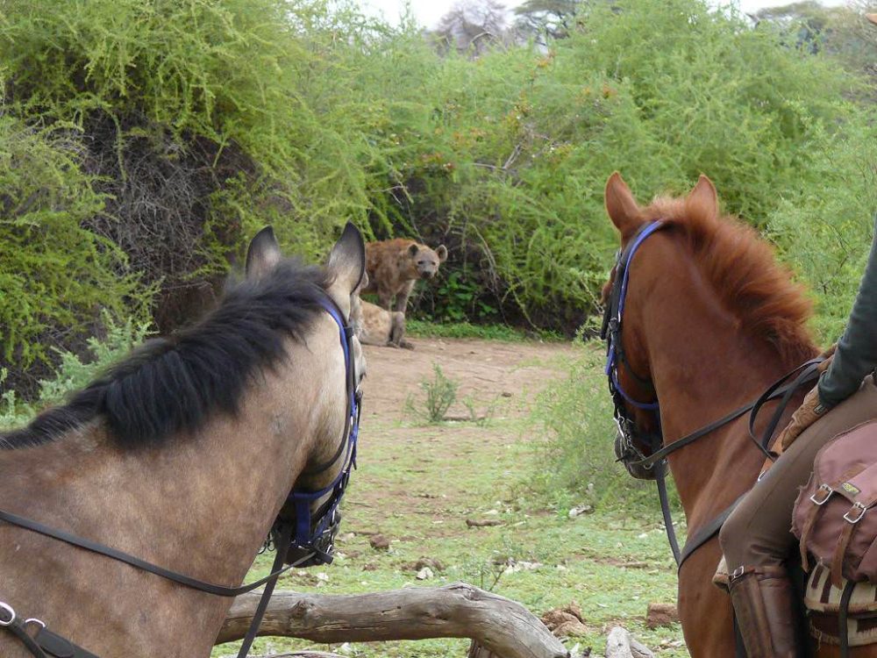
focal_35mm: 204
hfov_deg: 9.7
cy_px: 329
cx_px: 438
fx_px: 5168
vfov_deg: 7.3
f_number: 3.6
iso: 200
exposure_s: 1/400
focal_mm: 30.1
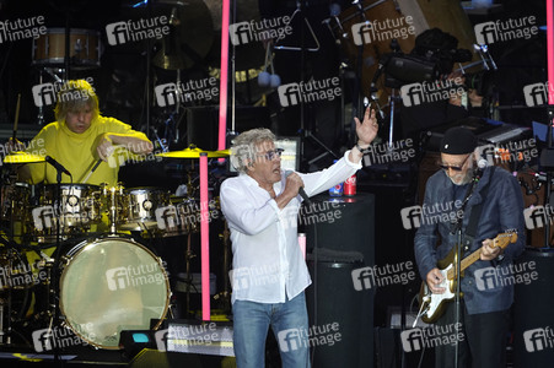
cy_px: 184
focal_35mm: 600
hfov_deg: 3.4
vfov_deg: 2.3
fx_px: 9226
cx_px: 277
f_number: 6.3
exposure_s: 1/1250
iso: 2000
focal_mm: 600
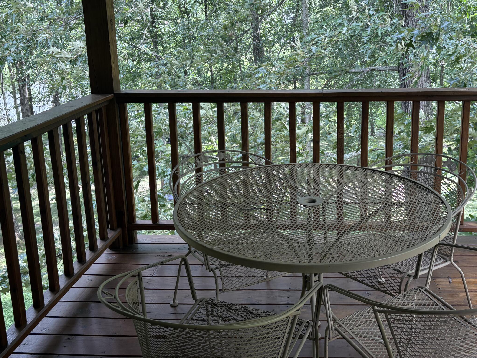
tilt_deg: -10.4
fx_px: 524
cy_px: 135
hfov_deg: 48.7
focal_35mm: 38
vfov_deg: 37.5
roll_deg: +1.0
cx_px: 286
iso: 40
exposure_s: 1/129
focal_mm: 5.96
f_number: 1.6
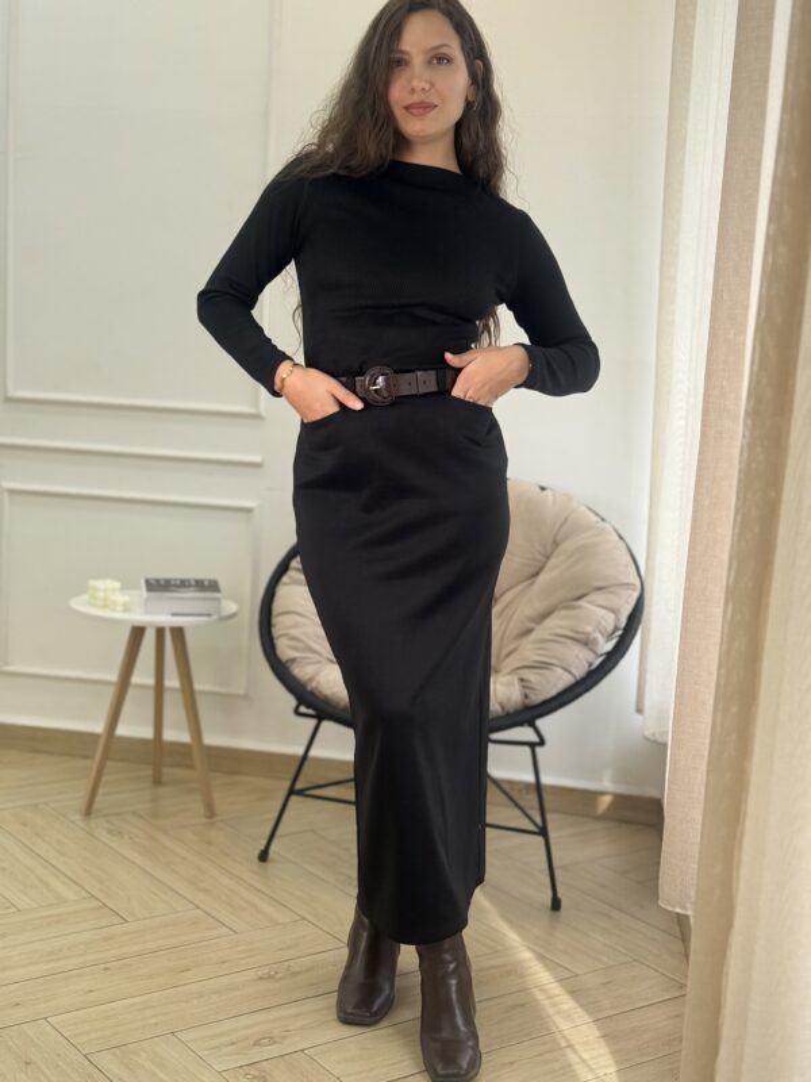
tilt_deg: -6.4
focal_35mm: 48
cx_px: 406
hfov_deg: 30.3
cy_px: 541
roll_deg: -3.8
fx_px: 1499
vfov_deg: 39.7
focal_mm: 6.76
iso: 80
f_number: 1.78
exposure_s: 1/566
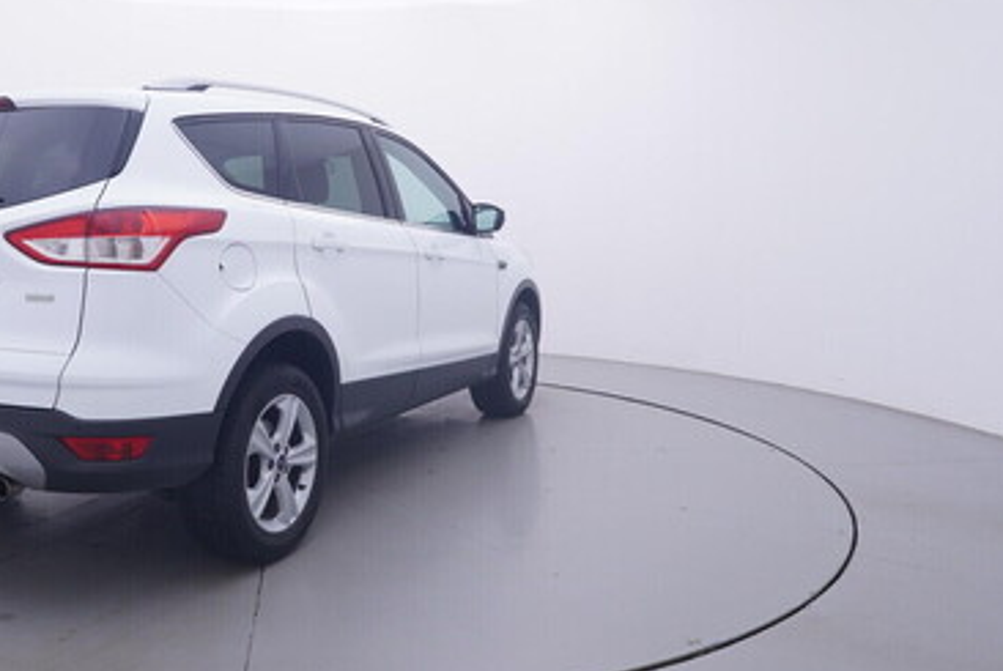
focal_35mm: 34
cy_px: 264
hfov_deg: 54.5
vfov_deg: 39.1
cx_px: 303
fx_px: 941
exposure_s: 1/80
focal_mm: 15
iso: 200
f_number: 5
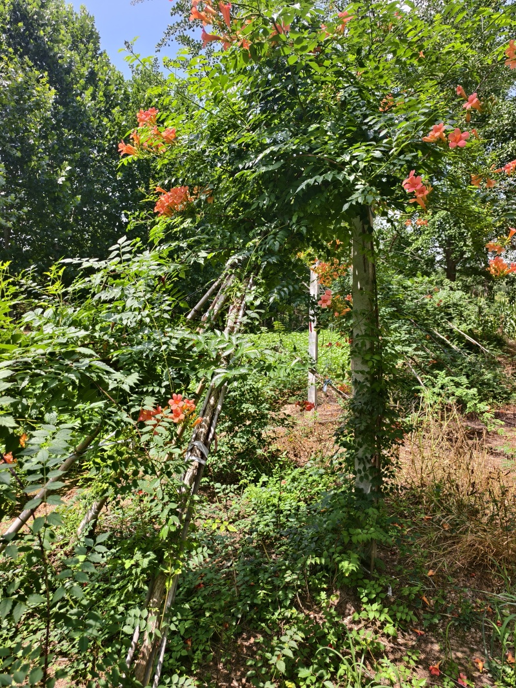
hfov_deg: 58.9
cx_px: 258
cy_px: 344
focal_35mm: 23
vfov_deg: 73.9
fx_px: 457
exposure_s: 1/1332
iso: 72
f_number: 1.57
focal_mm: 5.6
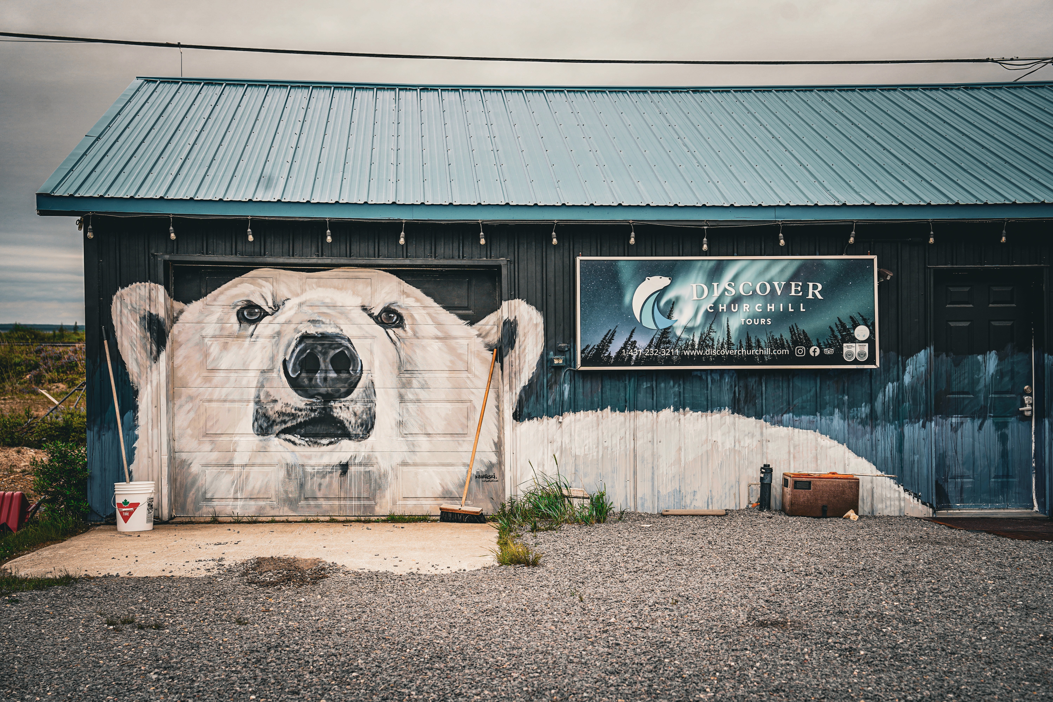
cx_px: 526
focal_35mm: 57
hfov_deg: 35.1
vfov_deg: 23.8
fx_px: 1667
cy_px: 351
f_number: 5
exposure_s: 1/320
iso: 100
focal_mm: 57
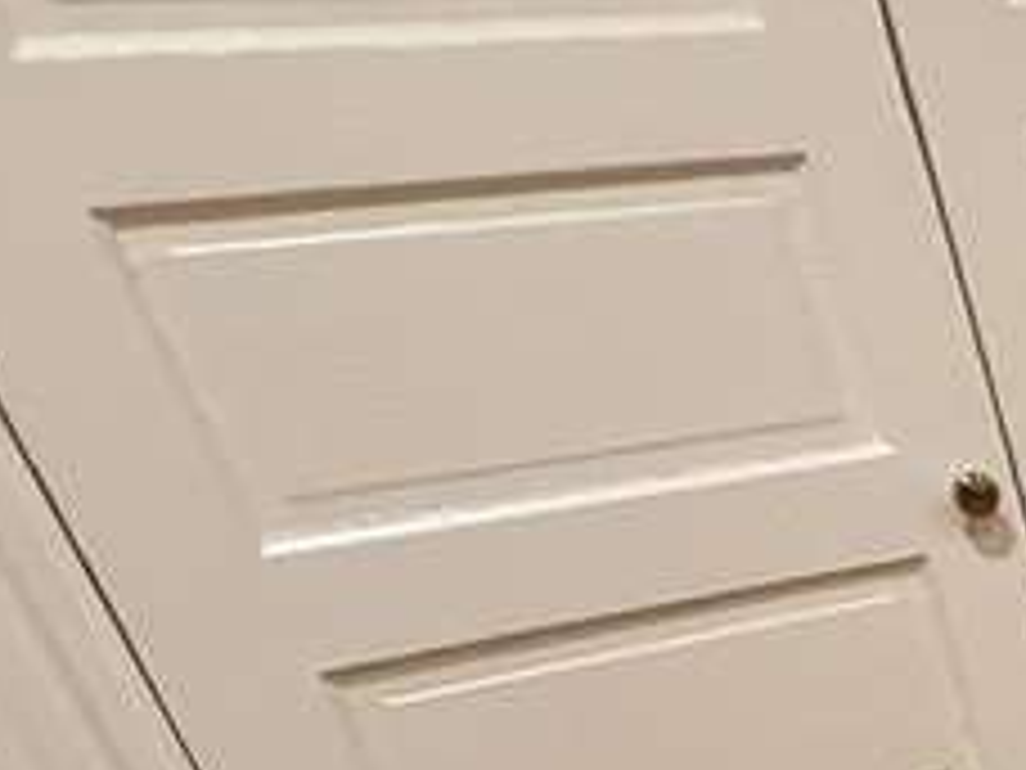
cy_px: 1108
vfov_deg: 20.4
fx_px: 1867
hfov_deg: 20.2
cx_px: 1917
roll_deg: +1.6
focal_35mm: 63
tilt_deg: -32.0
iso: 320
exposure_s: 1/60
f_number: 2.2
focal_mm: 2.22
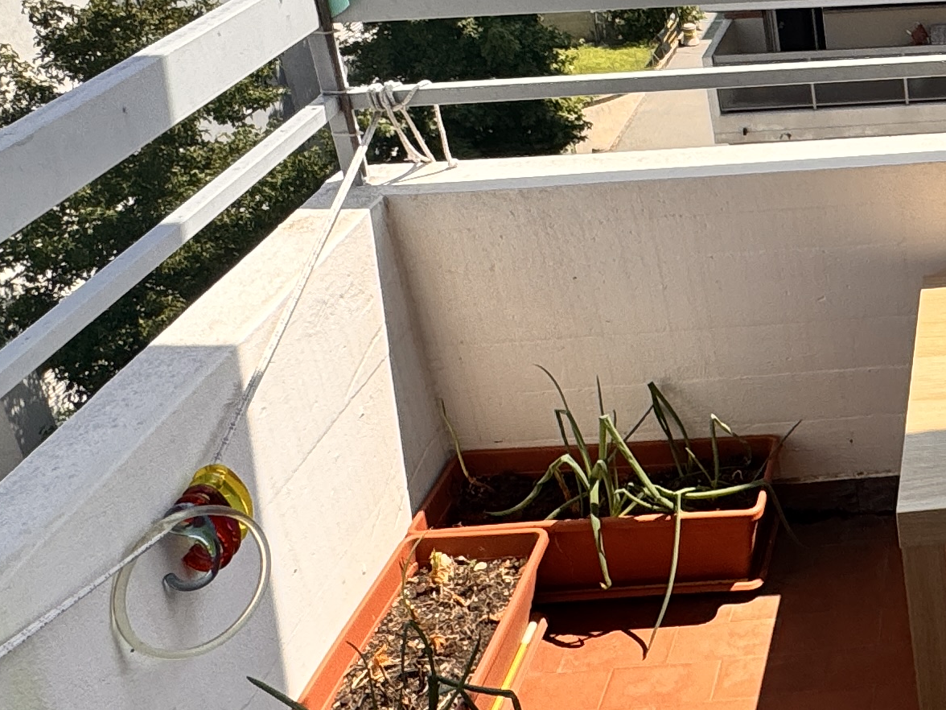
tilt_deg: -20.4
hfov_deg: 32.2
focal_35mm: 48
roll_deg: +1.4
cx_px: 1159
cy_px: 70
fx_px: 1312
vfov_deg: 29.0
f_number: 2.2
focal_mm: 2.22
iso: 50
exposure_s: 1/1395
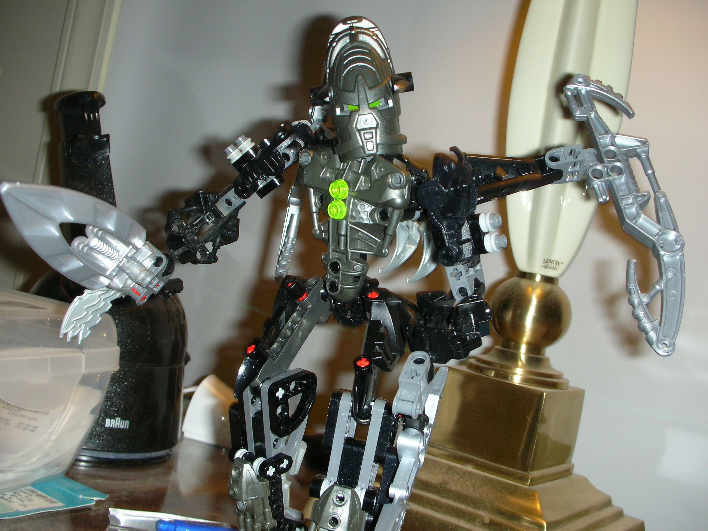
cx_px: 354
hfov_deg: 41.2
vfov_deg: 31.5
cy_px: 266
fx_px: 941
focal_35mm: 46
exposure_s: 1/60.1
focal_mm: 7.7
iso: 50
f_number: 3.5
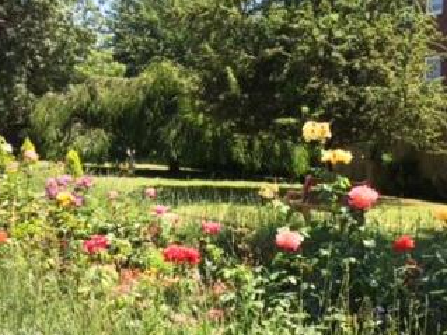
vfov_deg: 27.3
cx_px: 296
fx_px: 684
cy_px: 233
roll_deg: +0.2
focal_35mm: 53
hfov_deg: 35.8
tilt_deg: -8.2
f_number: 2.2
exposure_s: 1/612
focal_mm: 4.15
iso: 32
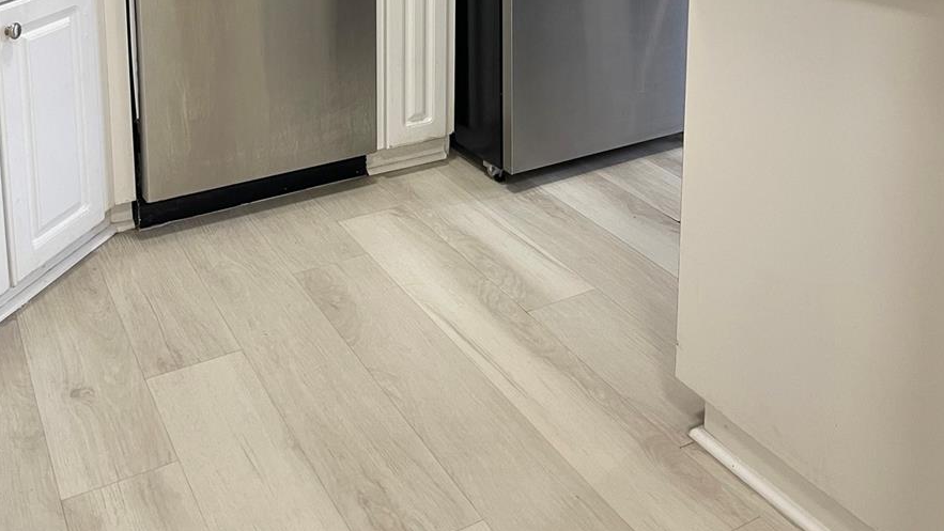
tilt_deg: -8.8
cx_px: 477
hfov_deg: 54.0
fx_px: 926
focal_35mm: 37
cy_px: -98
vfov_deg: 28.1
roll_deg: +0.1
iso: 100
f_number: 1.6
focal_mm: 5.1
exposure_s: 1/60
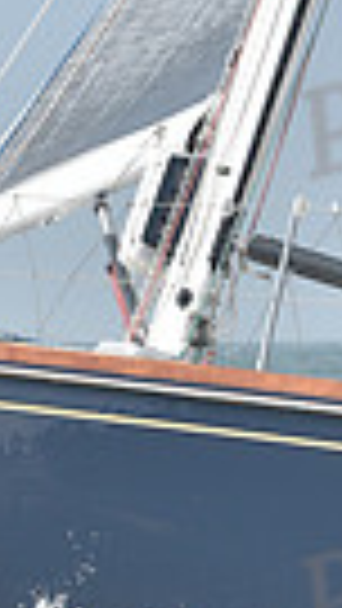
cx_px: 72
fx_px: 7621
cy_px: 358
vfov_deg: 4.6
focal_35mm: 473
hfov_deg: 2.6
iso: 320
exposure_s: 1/800
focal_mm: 105
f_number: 10
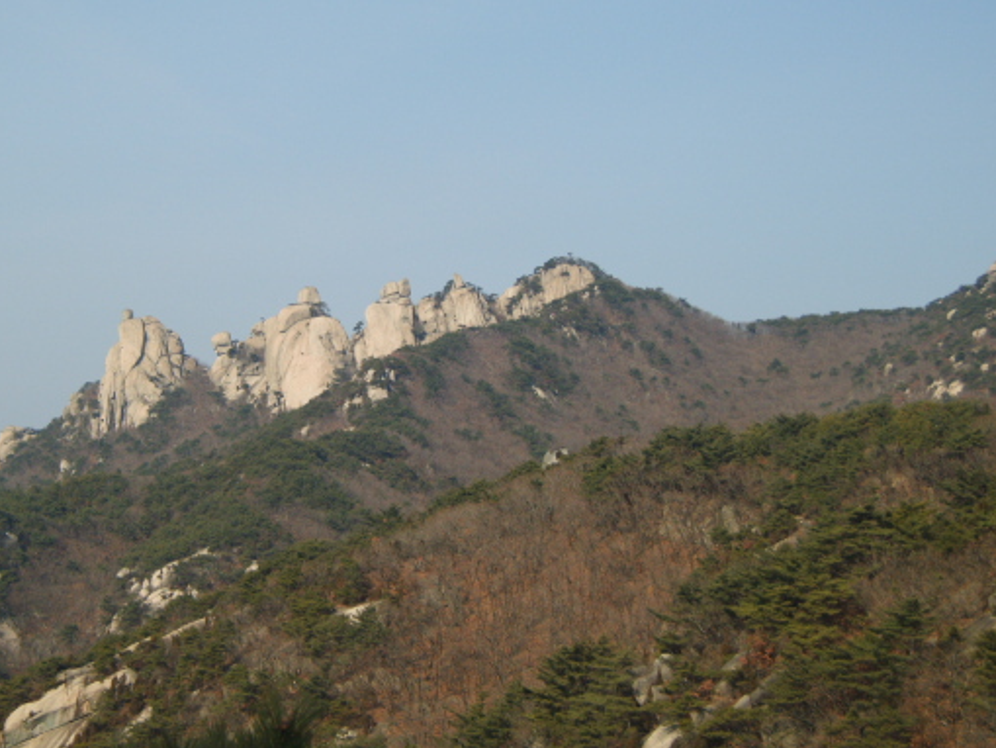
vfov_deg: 18.9
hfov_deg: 25.0
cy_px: 327
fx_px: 2245
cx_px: 384
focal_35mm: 78
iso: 50
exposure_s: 1/180
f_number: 9.7
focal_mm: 13
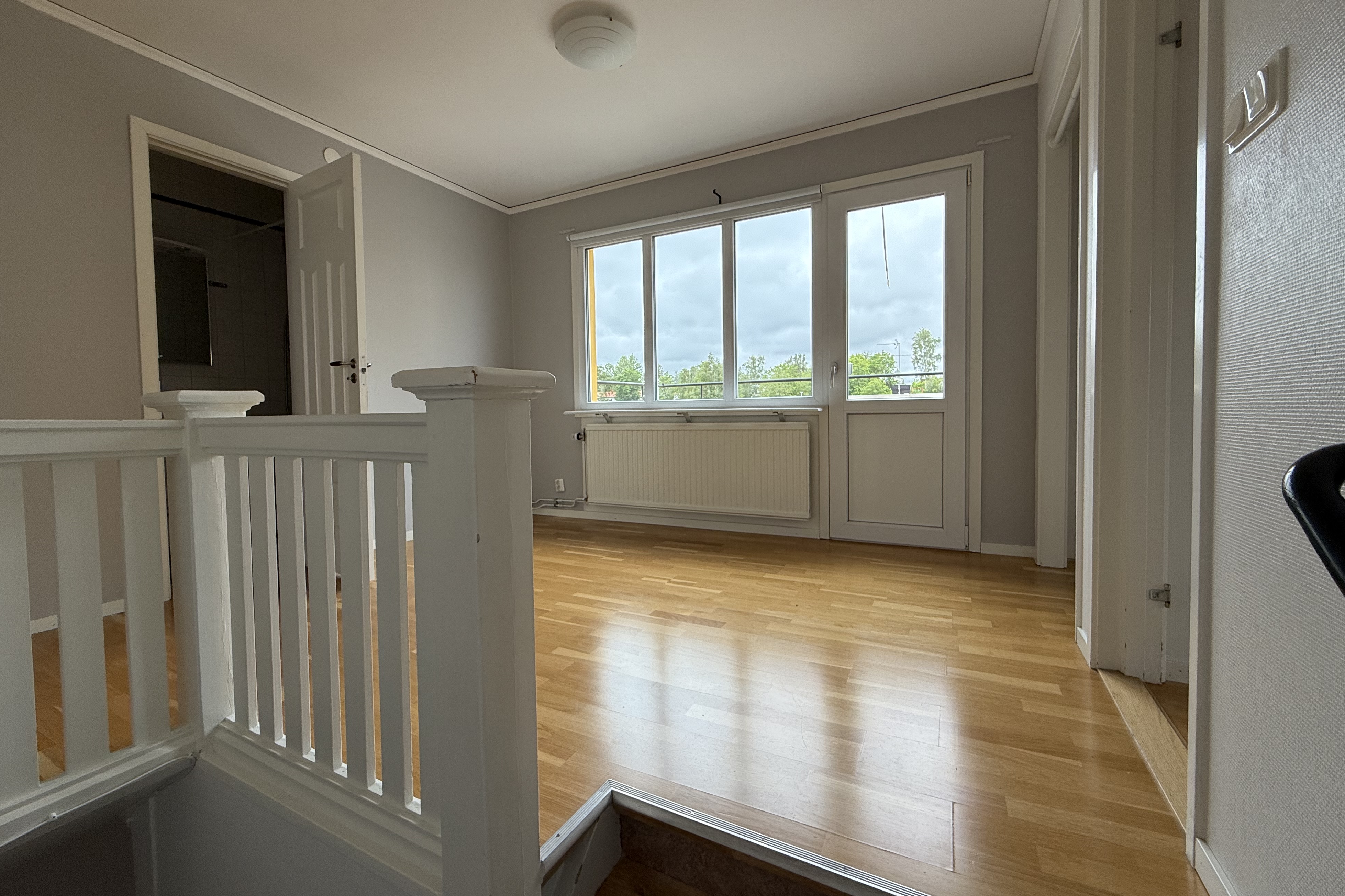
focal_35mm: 15
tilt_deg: -2.2
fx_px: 560
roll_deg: +1.1
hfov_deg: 100.4
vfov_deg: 77.3
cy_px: 432
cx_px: 653
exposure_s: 1/134
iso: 64
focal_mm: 2.22
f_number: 2.2
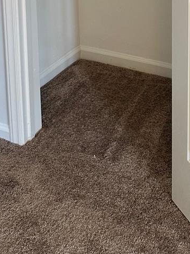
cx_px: 155
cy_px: -77
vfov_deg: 22.6
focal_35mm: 77
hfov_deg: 18.9
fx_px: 564
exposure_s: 1/120
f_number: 1.78
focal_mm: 6.86
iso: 125
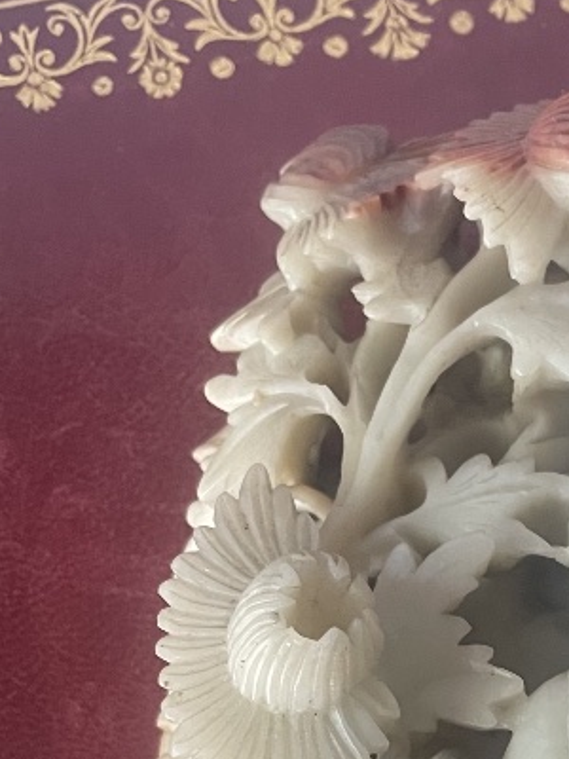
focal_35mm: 78
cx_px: 671
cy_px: 818
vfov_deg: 23.6
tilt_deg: -84.4
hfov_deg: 18.0
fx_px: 1709
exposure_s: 1/60
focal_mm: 4.2
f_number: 1.6
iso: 400
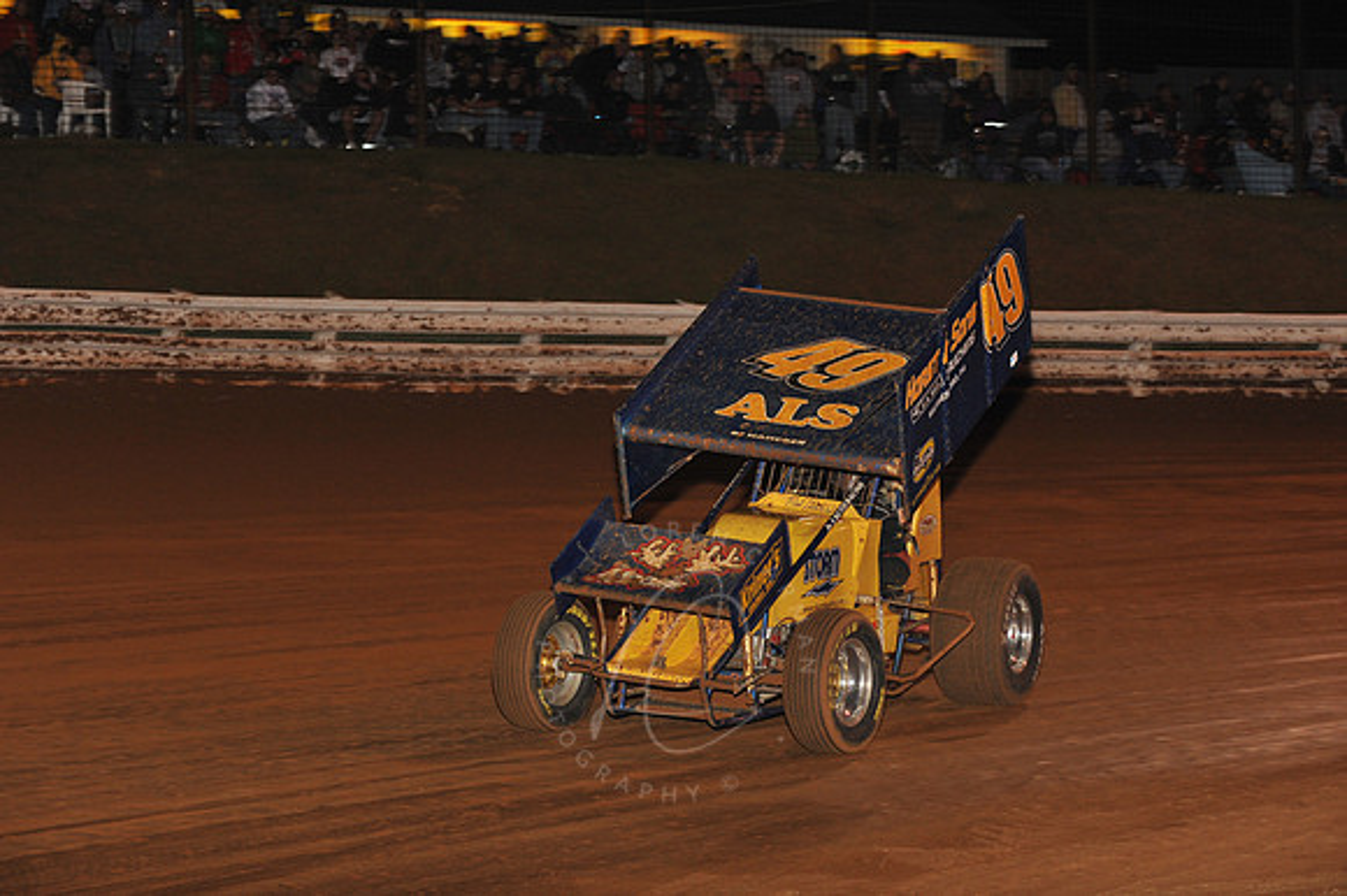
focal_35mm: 105
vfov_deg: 13.0
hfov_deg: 19.5
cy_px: 448
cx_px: 674
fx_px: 3926
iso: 1250
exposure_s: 1/320
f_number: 6.3
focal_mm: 105
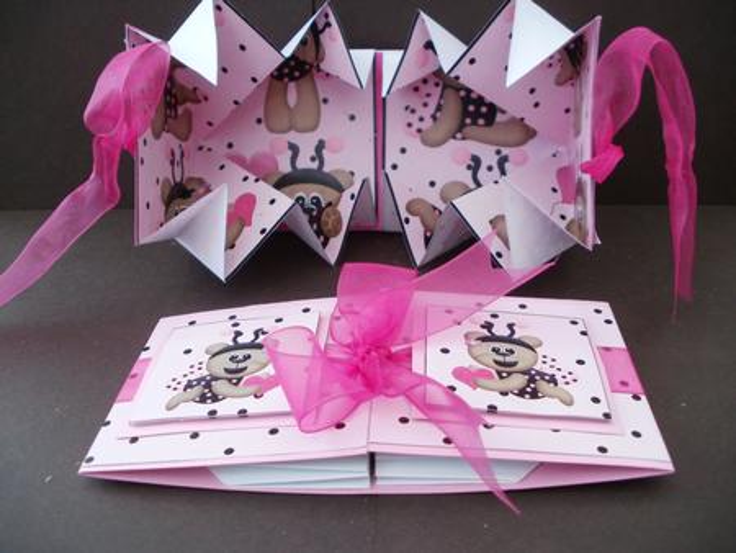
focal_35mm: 36
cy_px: 276
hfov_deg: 51.3
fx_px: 766
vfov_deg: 39.7
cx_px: 368
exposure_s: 1/13
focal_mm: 6.3
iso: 125
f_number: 3.5
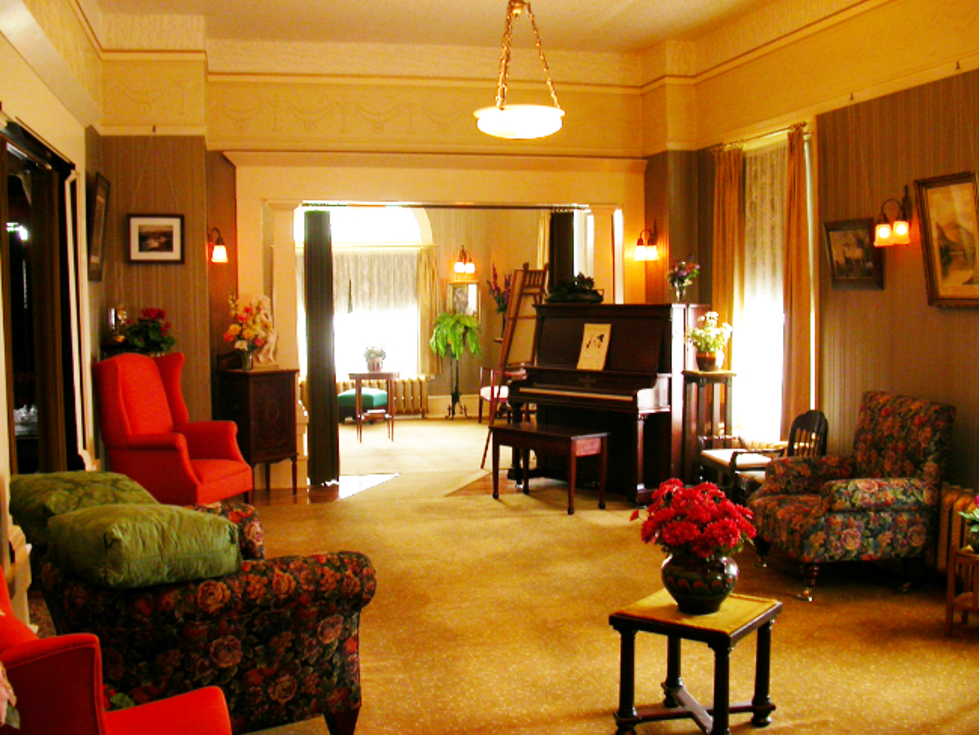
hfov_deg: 49.0
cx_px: 490
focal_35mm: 38
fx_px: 1075
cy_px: 368
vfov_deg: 37.7
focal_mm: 7.8
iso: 100
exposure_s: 1/10
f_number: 2.6
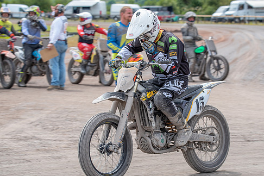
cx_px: 148
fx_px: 1313
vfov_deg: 7.7
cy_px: 89
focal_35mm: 179
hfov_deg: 11.5
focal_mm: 150
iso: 200
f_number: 7.1
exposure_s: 1/250
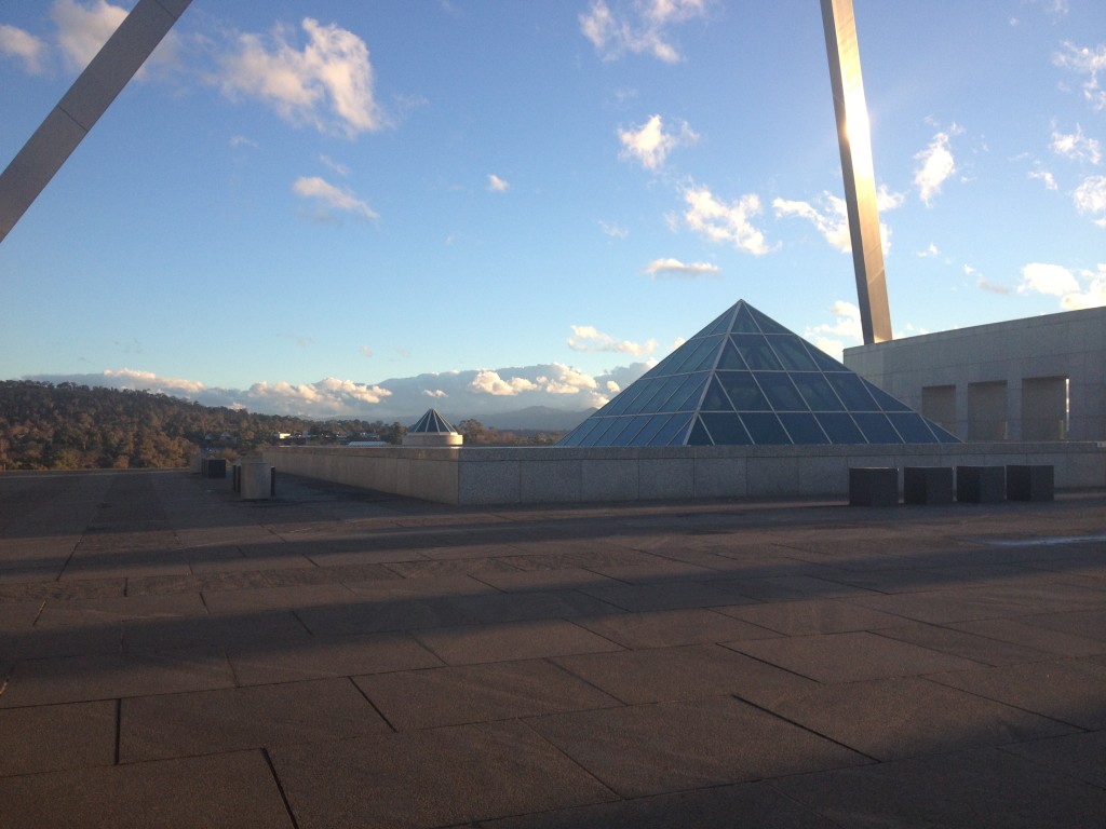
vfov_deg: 40.7
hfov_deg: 52.6
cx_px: 553
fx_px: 1118
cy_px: 414
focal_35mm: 35
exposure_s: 1/502
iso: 50
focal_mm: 4.28
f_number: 2.4
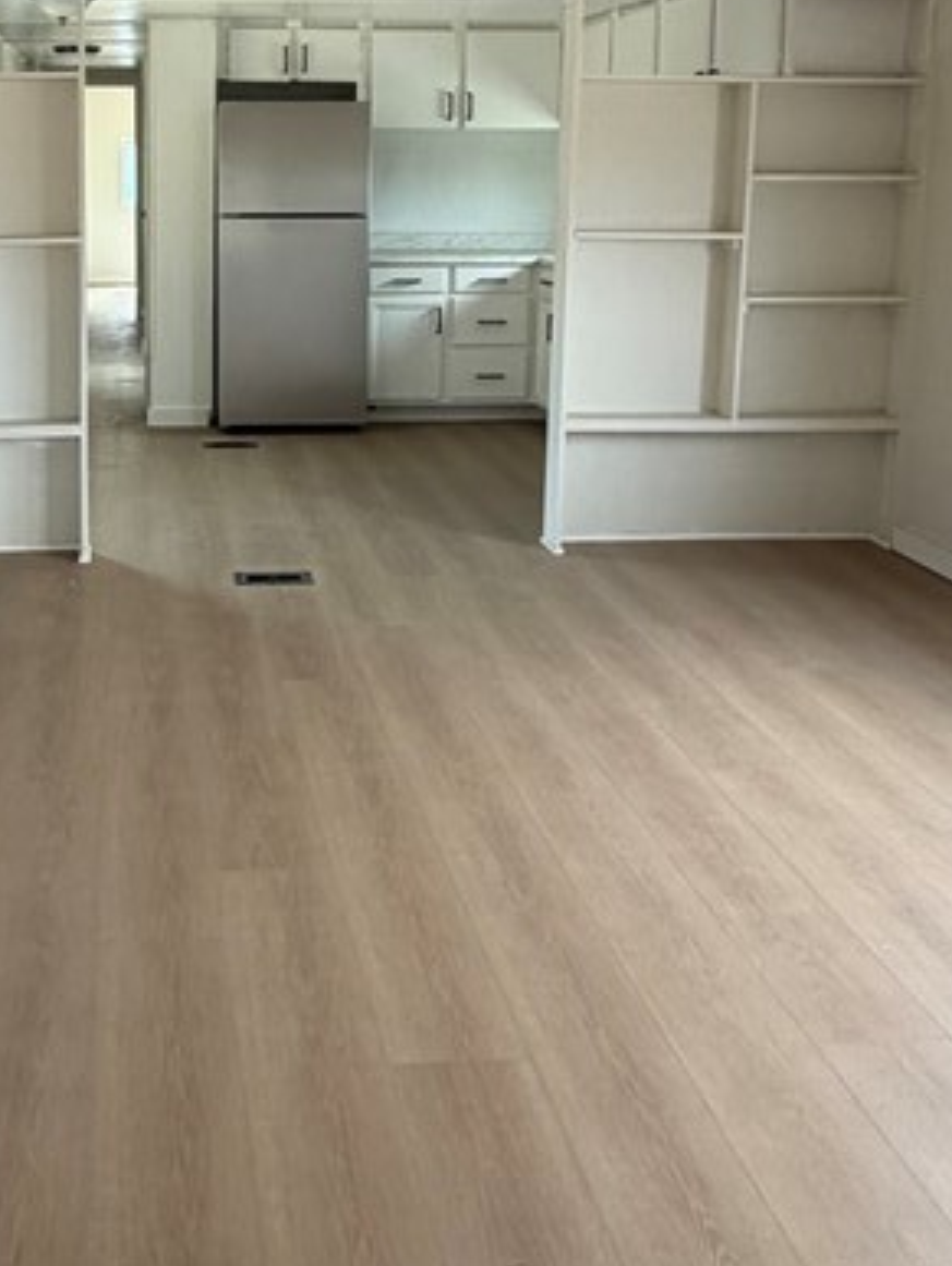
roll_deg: -0.3
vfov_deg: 48.5
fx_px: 1355
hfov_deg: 37.6
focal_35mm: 37
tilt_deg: -9.0
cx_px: 219
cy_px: 340
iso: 160
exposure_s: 1/121
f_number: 2.2
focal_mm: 2.22
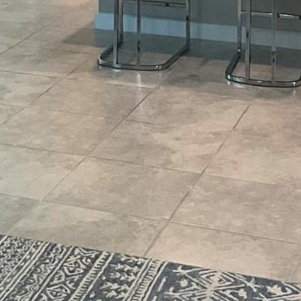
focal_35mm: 114
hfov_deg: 15.2
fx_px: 1122
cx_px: 72
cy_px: -151
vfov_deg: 14.3
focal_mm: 3
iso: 80
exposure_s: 1/60
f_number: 1.8
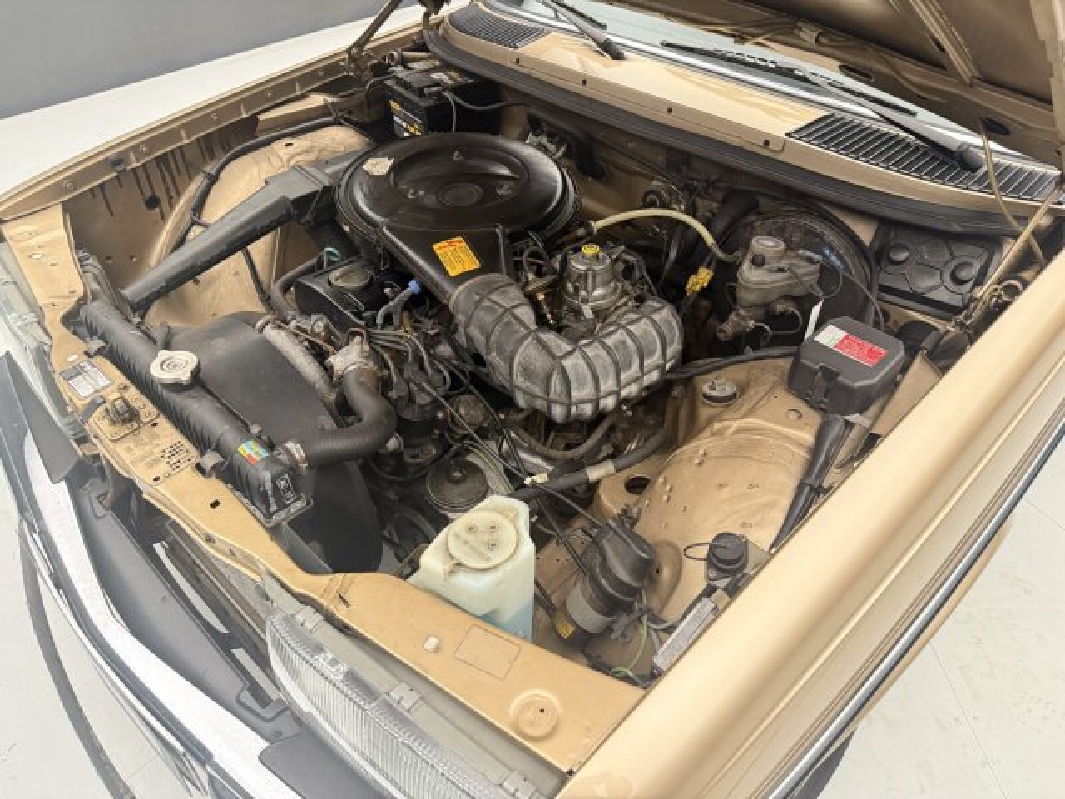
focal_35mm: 24
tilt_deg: -41.3
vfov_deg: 56.8
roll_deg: -0.2
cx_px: 532
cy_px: 400
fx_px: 738
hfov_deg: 71.6
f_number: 1.78
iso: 500
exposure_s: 1/49
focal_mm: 6.76
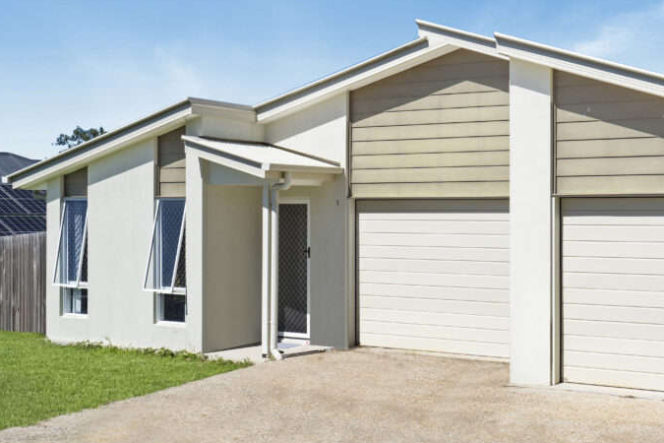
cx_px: 476
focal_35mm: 47
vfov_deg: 28.5
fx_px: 867
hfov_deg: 41.0
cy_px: 282
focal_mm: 31
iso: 1600
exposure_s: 1/8000
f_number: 4.5
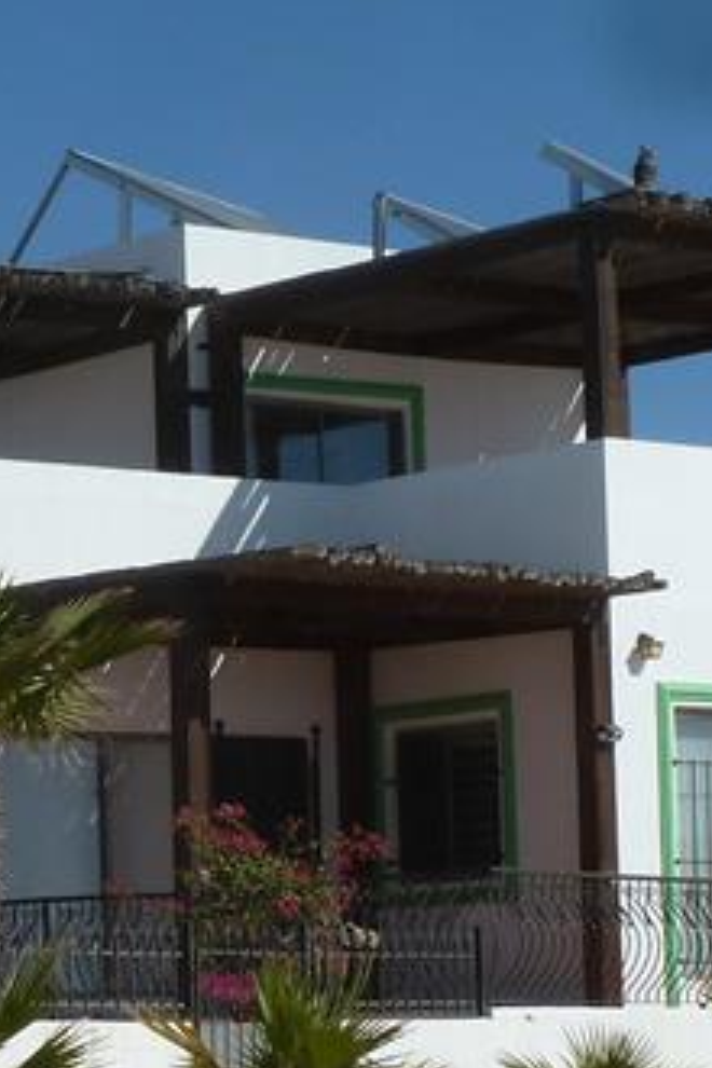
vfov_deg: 14.4
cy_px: 767
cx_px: -220
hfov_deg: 9.5
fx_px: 4212
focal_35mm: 142
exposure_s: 1/640
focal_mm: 7.3
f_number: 5.6
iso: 80
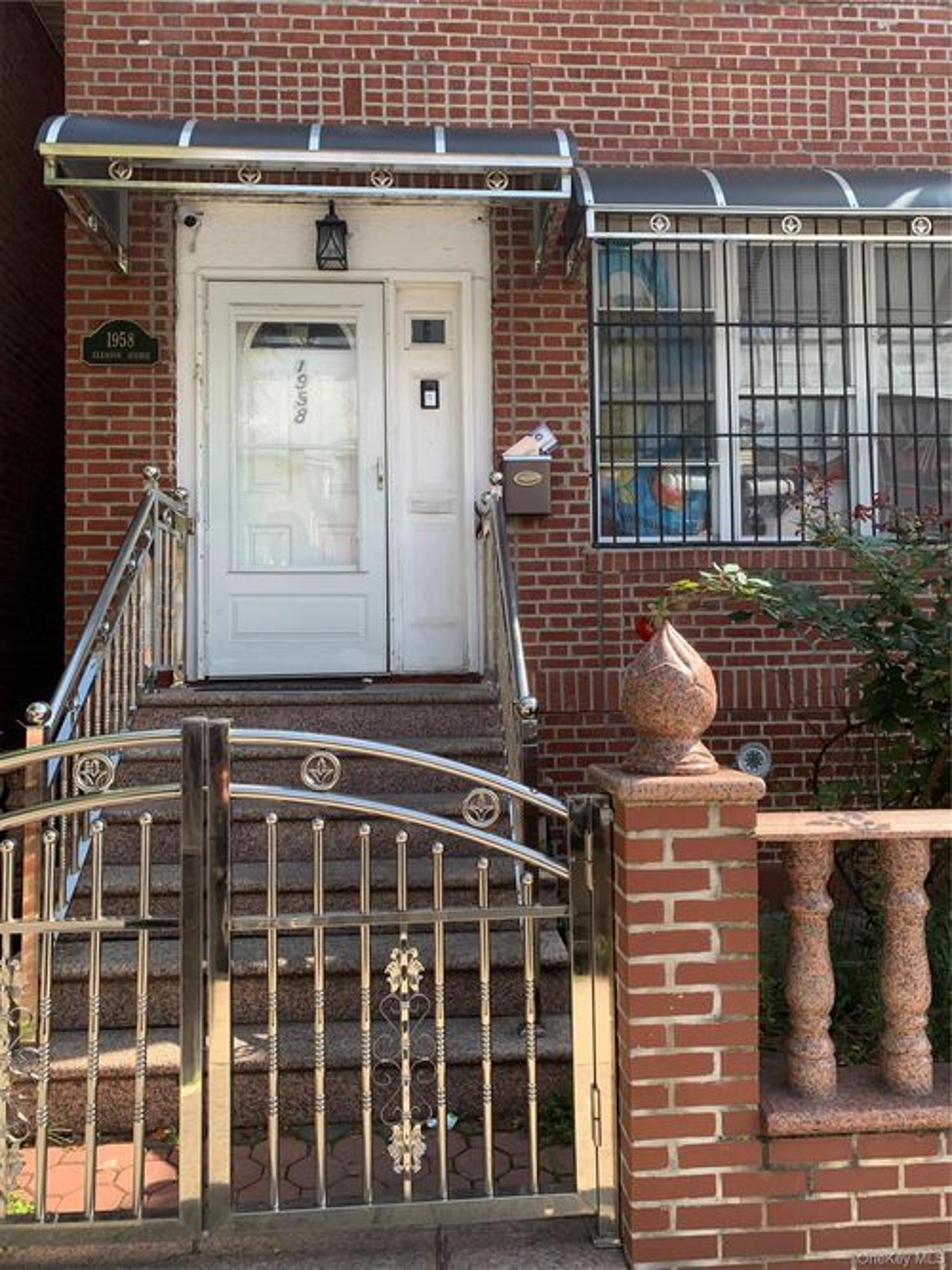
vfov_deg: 67.3
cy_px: 635
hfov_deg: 53.0
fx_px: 954
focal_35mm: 26
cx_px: 476
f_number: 1.8
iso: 25
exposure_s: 1/450
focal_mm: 4.25
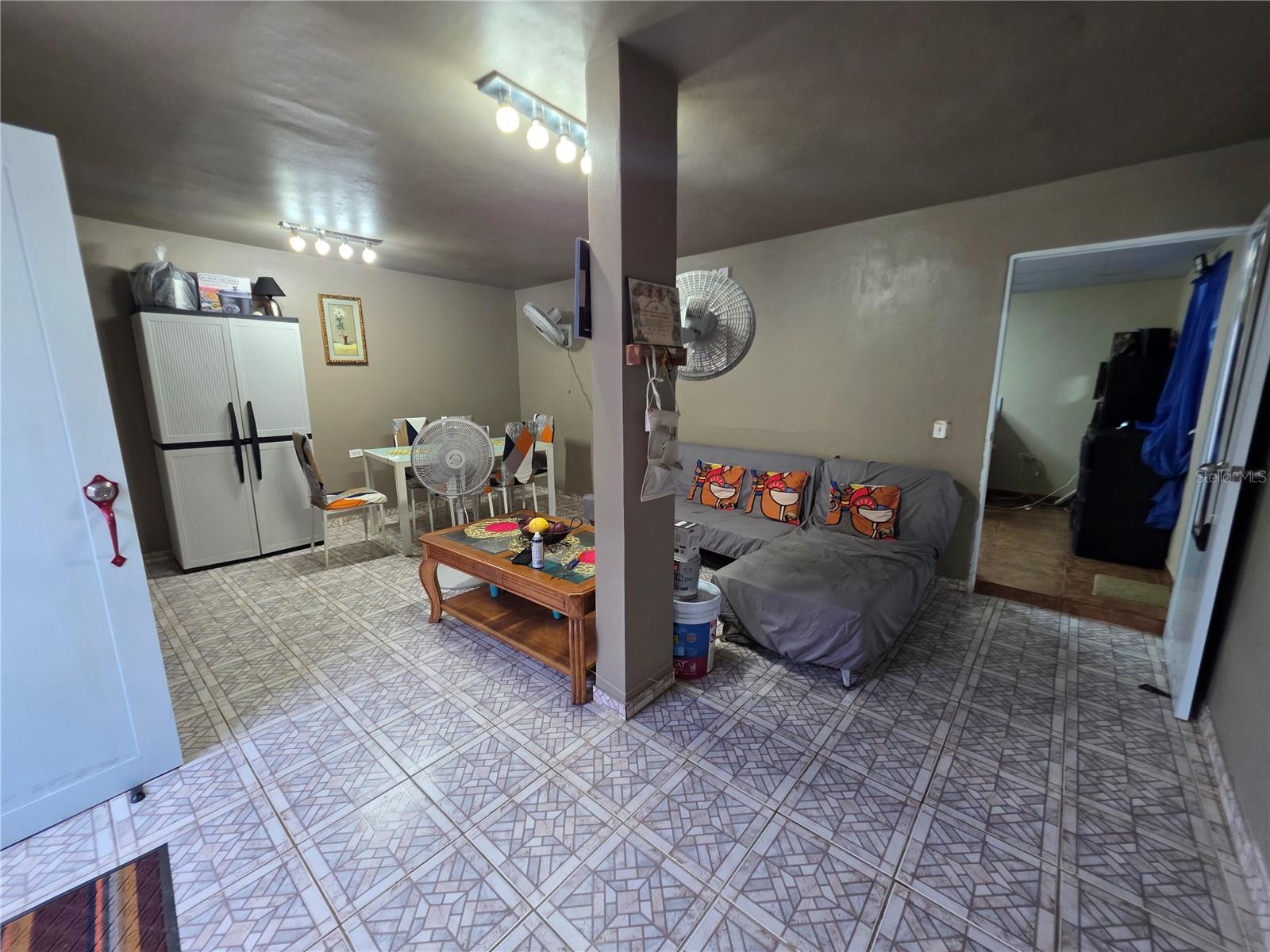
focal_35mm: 13
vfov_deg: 89.9
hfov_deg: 106.2
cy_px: 476
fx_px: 477
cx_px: 635
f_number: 1.9
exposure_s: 1/60
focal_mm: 2.2
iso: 160
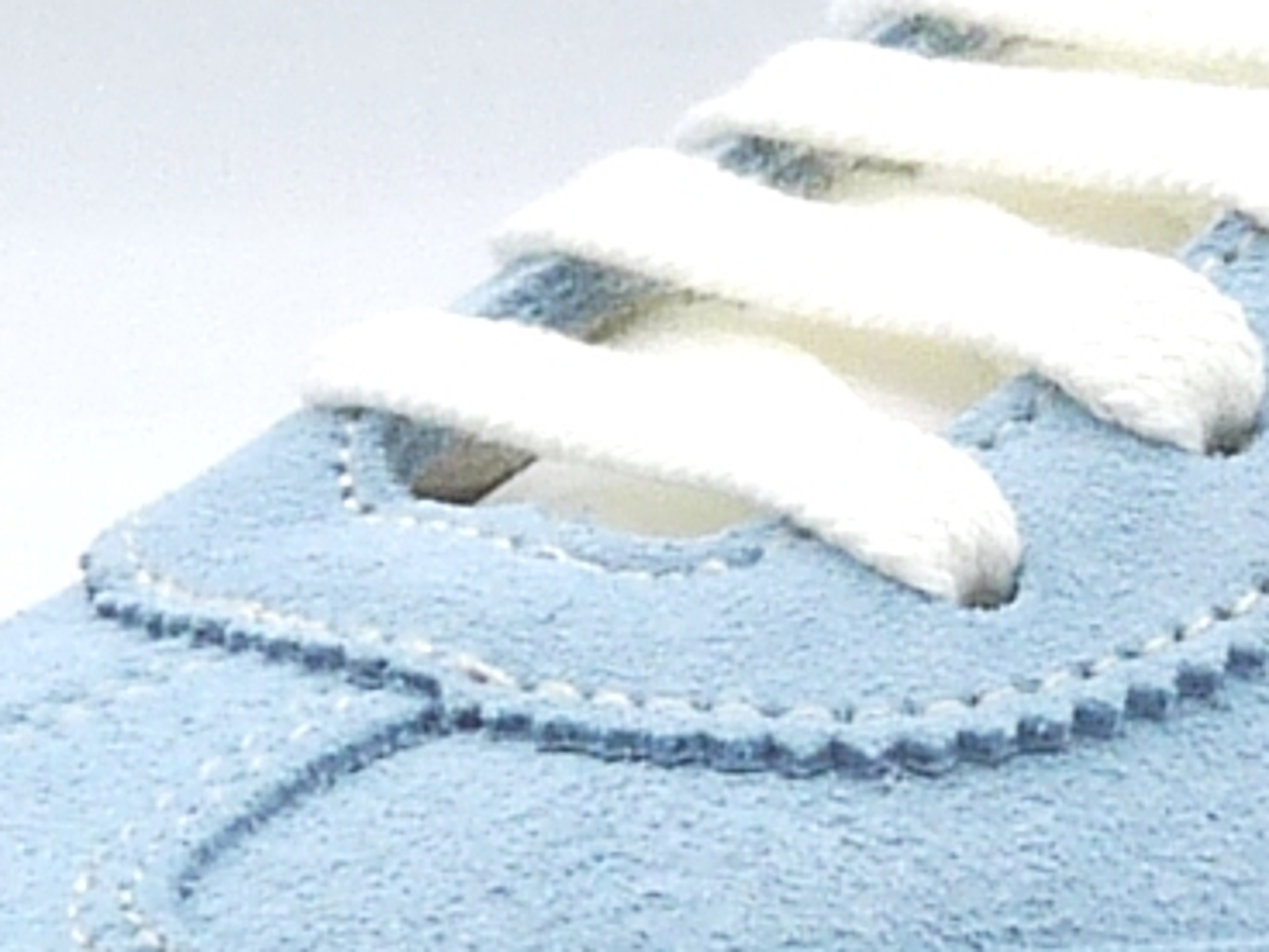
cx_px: 1010
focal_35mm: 222
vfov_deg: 6.7
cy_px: 397
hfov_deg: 8.9
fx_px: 8138
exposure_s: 1/250
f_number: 5
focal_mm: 5.2
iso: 100
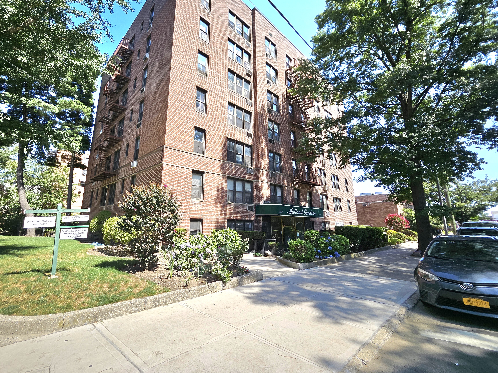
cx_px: 228
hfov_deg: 97.9
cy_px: 169
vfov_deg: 81.5
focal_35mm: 15
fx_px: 216
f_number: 2.2
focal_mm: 1.7
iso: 32
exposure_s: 1/769
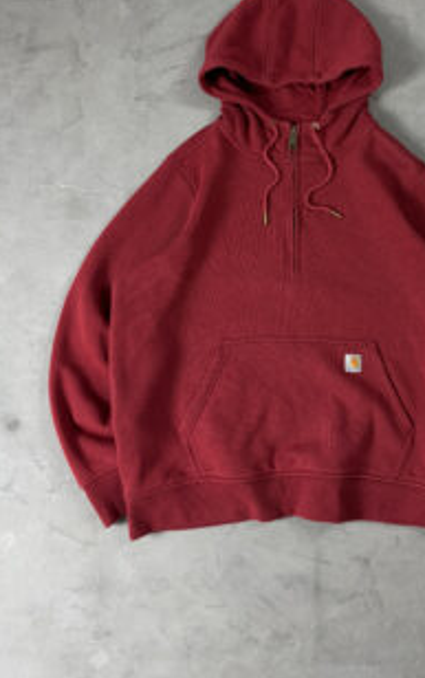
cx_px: 288
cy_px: 255
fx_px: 610
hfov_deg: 37.9
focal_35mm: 33
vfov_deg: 57.4
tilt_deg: -81.7
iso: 200
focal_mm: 6.76
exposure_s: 1/60
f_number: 1.78
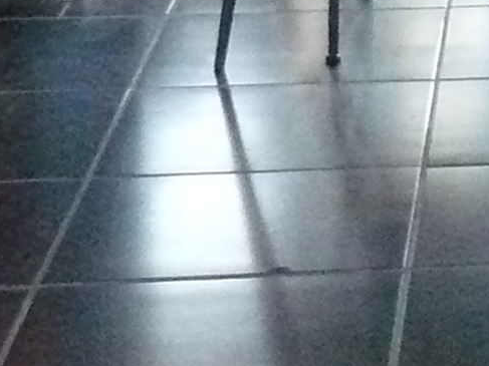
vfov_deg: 6.2
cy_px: -625
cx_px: 1425
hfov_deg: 7.7
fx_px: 3206
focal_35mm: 227
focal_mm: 6
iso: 800
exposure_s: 1/100
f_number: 2.8
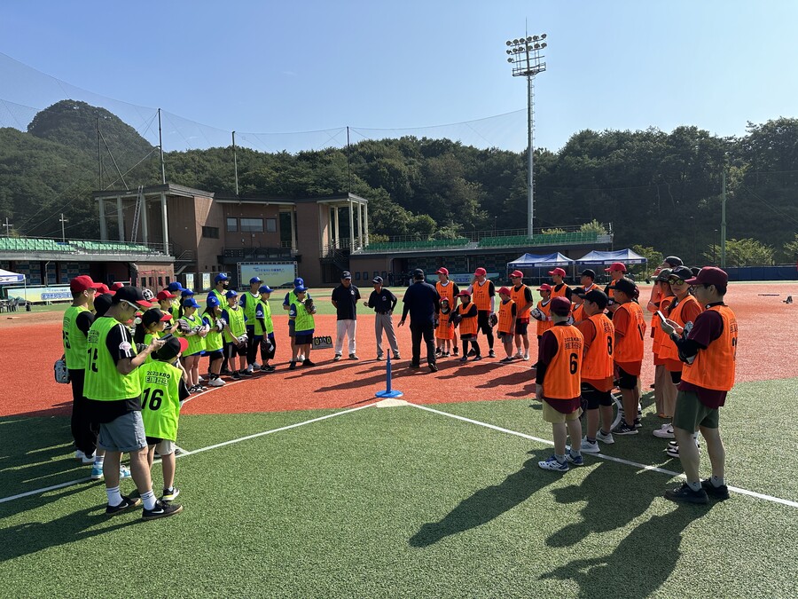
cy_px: 300
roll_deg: +1.9
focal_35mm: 24
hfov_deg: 71.6
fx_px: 553
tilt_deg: -2.2
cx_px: 399
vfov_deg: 56.8
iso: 80
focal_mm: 6.86
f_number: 1.78
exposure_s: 1/3356
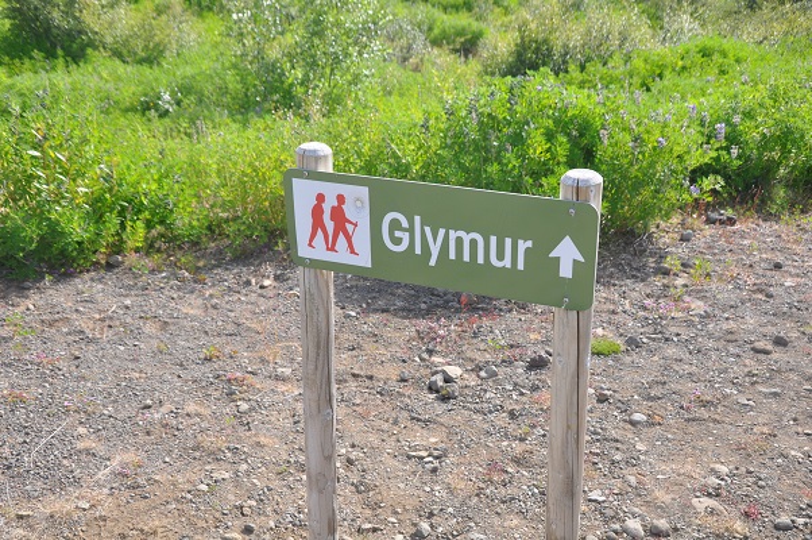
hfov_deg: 49.6
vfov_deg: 34.1
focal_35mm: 39
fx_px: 879
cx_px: 406
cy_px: 270
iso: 200
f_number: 8
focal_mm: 26
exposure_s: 1/250
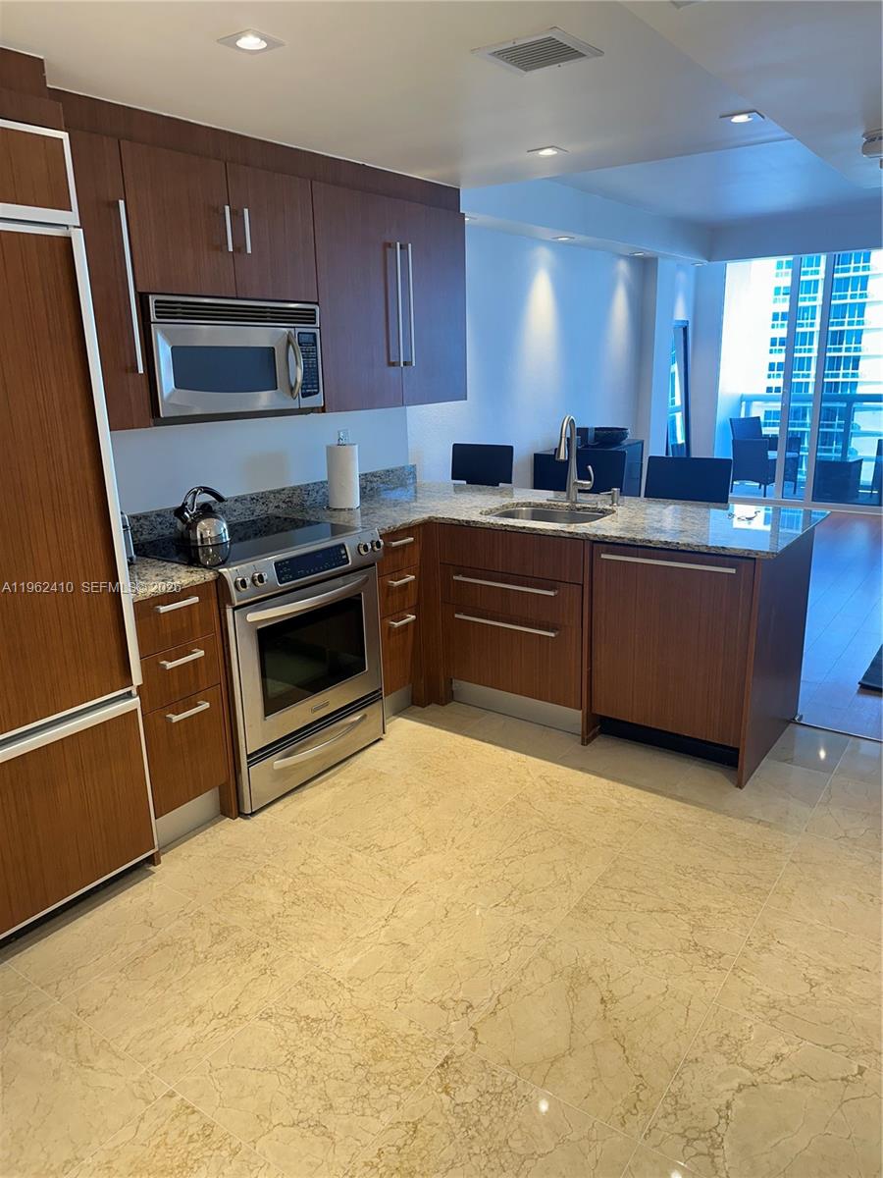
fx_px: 816
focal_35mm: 24
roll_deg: +0.9
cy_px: 589
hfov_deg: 56.8
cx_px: 442
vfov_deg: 71.6
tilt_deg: -15.4
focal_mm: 6.86
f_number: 1.78
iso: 100
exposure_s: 1/120
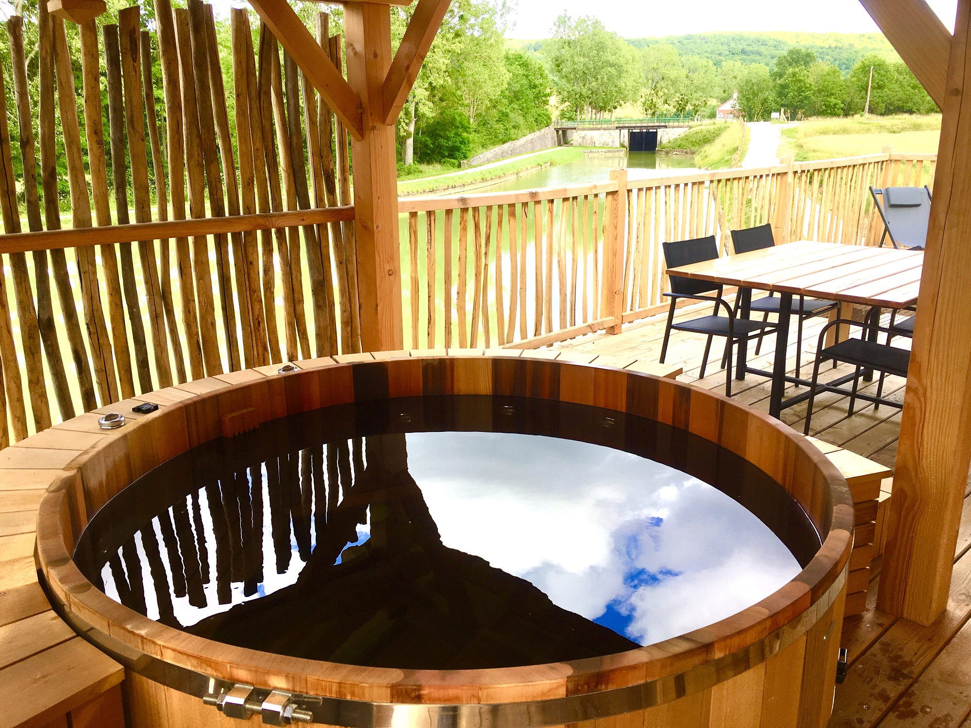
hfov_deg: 61.7
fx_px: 813
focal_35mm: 29
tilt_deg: -16.0
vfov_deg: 48.2
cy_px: 364
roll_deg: -0.2
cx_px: 486
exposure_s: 1/250
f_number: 2.2
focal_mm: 4.15
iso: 25
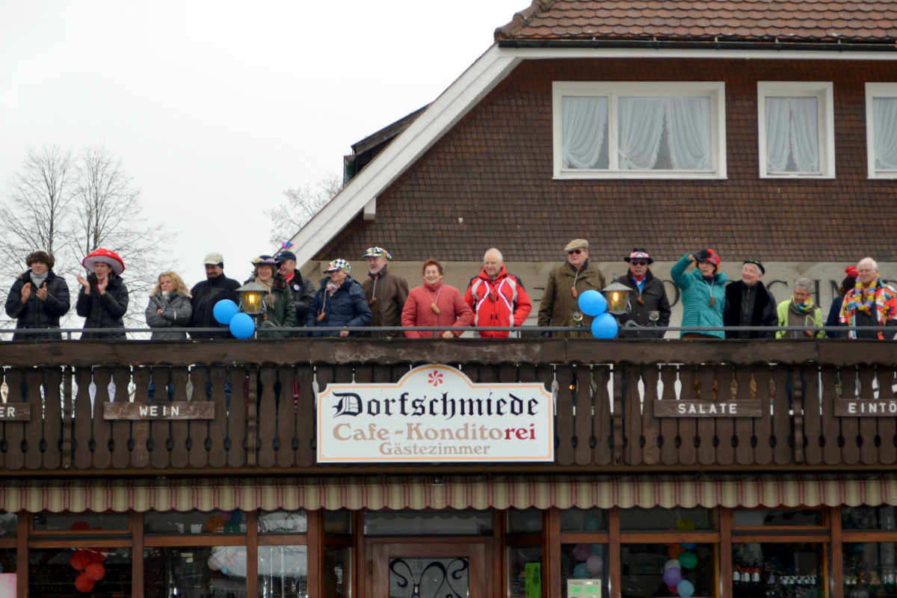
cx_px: 448
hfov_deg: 29.9
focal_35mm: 68
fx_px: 1682
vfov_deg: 20.2
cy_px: 299
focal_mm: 45
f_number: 5.6
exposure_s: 1/125
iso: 160
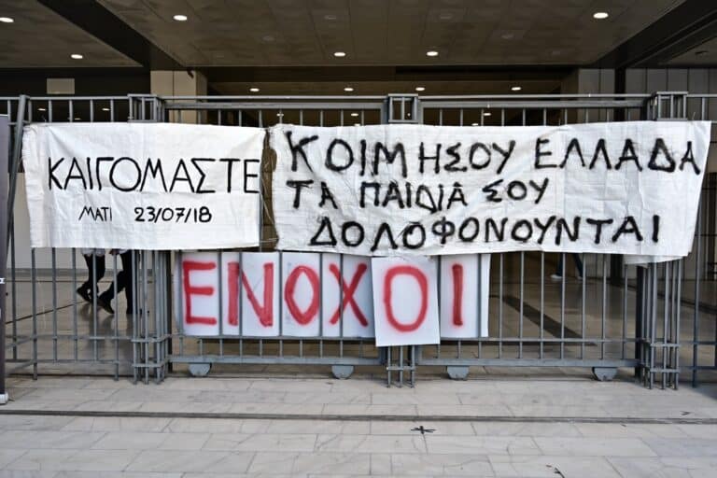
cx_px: 358
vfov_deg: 41.7
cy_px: 239
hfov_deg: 59.5
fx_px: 627
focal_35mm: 32
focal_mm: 31.5
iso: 500
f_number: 4
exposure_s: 1/640
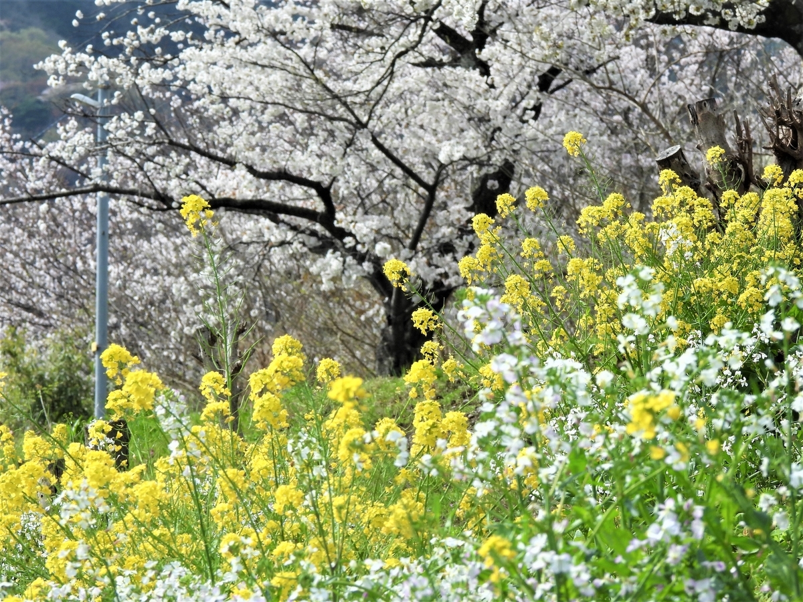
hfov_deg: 8.2
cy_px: 301
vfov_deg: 6.2
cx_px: 402
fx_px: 5567
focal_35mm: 240
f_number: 4.5
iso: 100
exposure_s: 1/640
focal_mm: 42.8
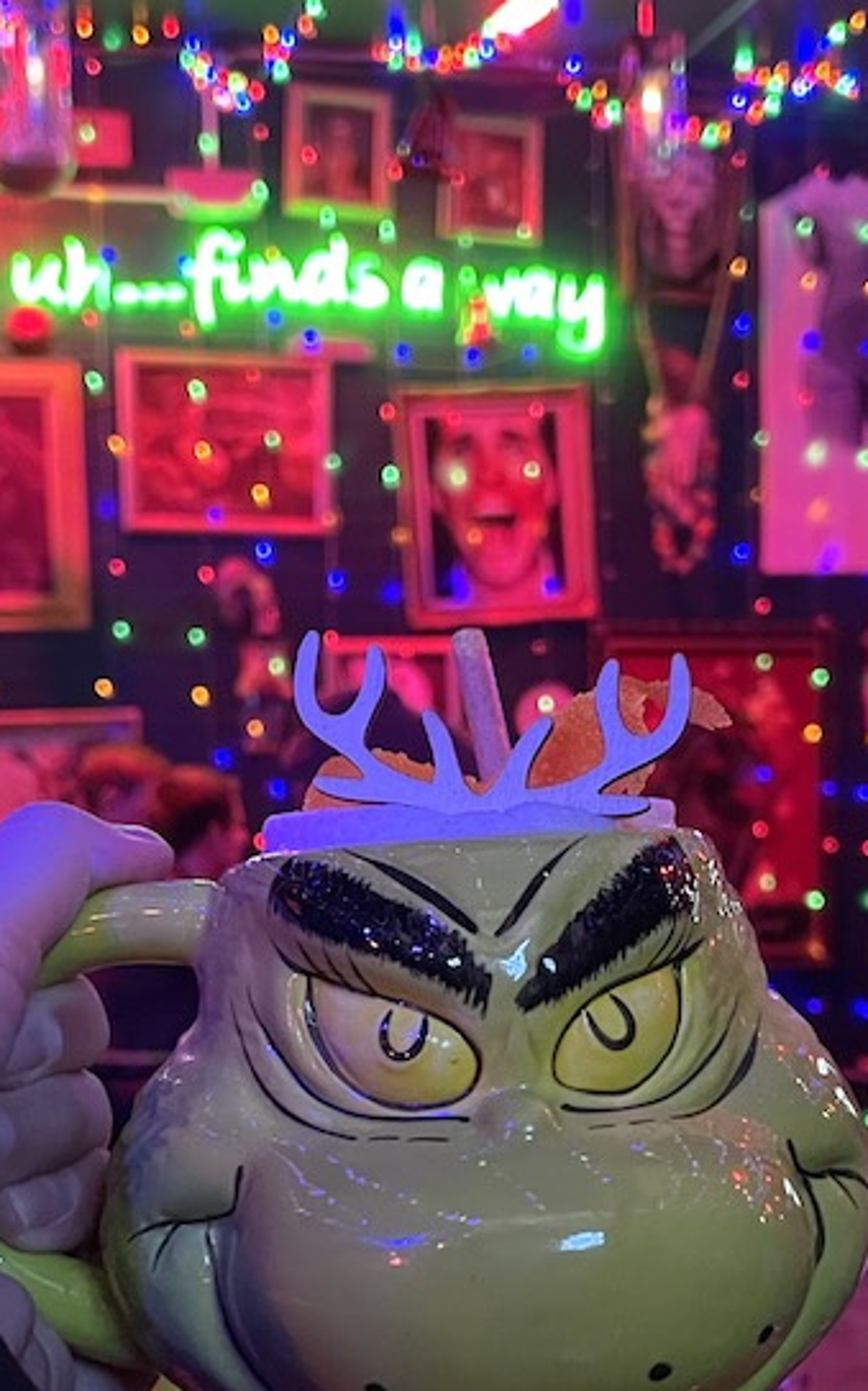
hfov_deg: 24.8
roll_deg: +1.8
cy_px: 881
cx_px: 504
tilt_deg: -3.8
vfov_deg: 38.6
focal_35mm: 52
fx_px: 1970
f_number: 1.6
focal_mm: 4.2
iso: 640
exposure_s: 1/30
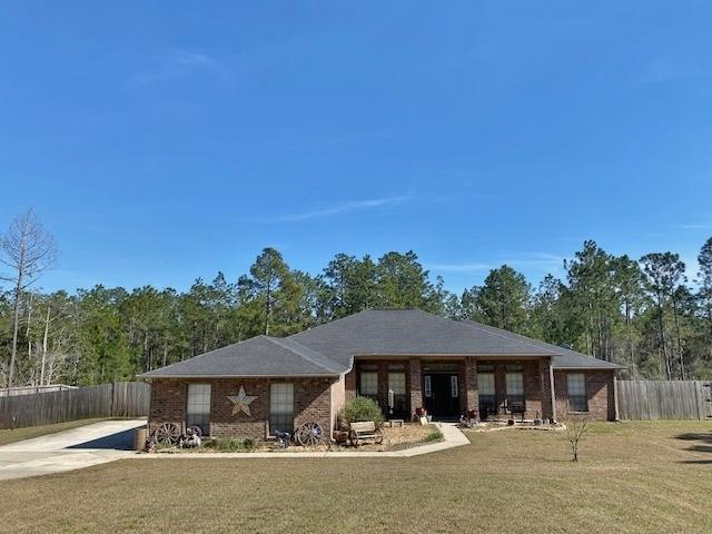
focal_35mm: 26
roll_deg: +0.3
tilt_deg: +9.2
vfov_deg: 53.1
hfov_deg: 67.3
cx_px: 356
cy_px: 267
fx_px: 535
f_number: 1.8
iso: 32
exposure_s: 1/2463
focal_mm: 4.25
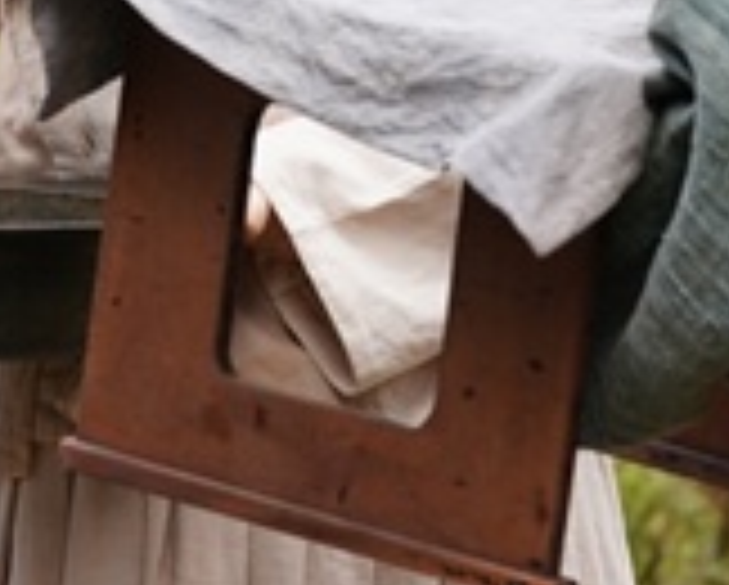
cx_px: 320
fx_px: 8165
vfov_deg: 4.1
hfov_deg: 5.1
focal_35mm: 378
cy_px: -126
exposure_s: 1/400
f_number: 6.3
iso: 800
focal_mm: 109
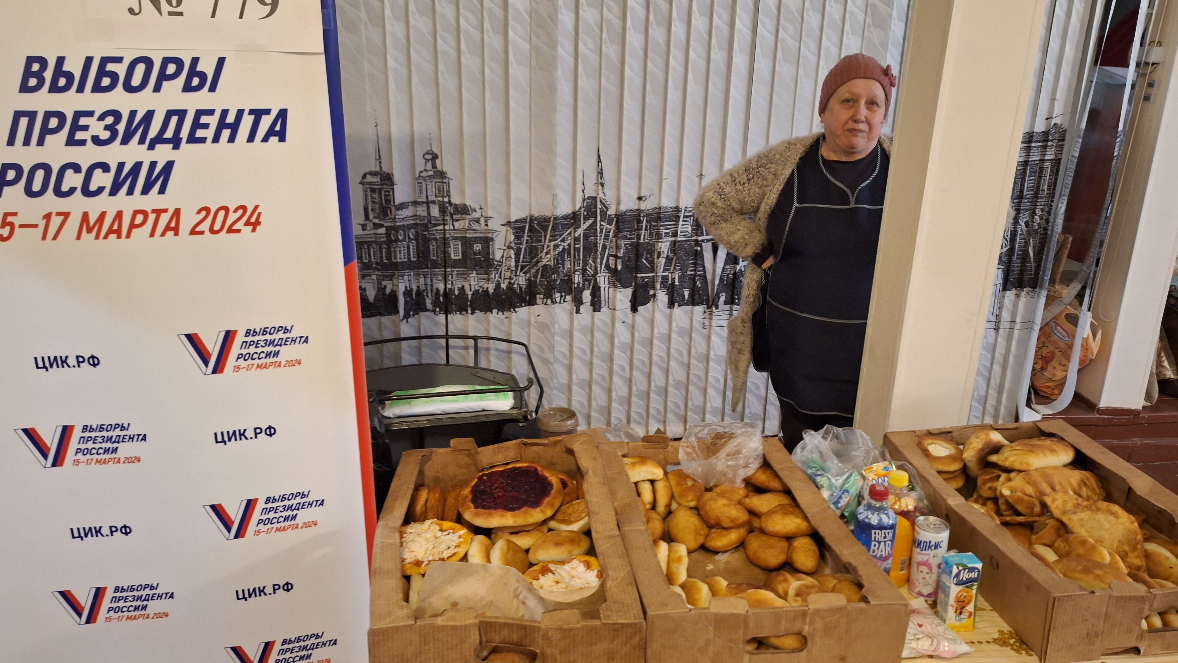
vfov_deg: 44.4
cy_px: 337
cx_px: 583
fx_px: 812
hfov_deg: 71.9
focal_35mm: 26
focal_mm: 5.54
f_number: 1.8
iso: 500
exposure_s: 1/20
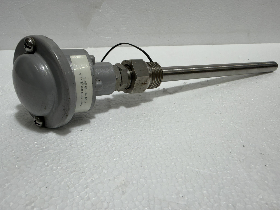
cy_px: 105
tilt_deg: -28.0
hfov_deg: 71.6
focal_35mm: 24
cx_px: 140
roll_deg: +0.1
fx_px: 194
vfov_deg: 56.8
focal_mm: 2.22
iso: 40
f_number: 2.2
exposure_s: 1/100
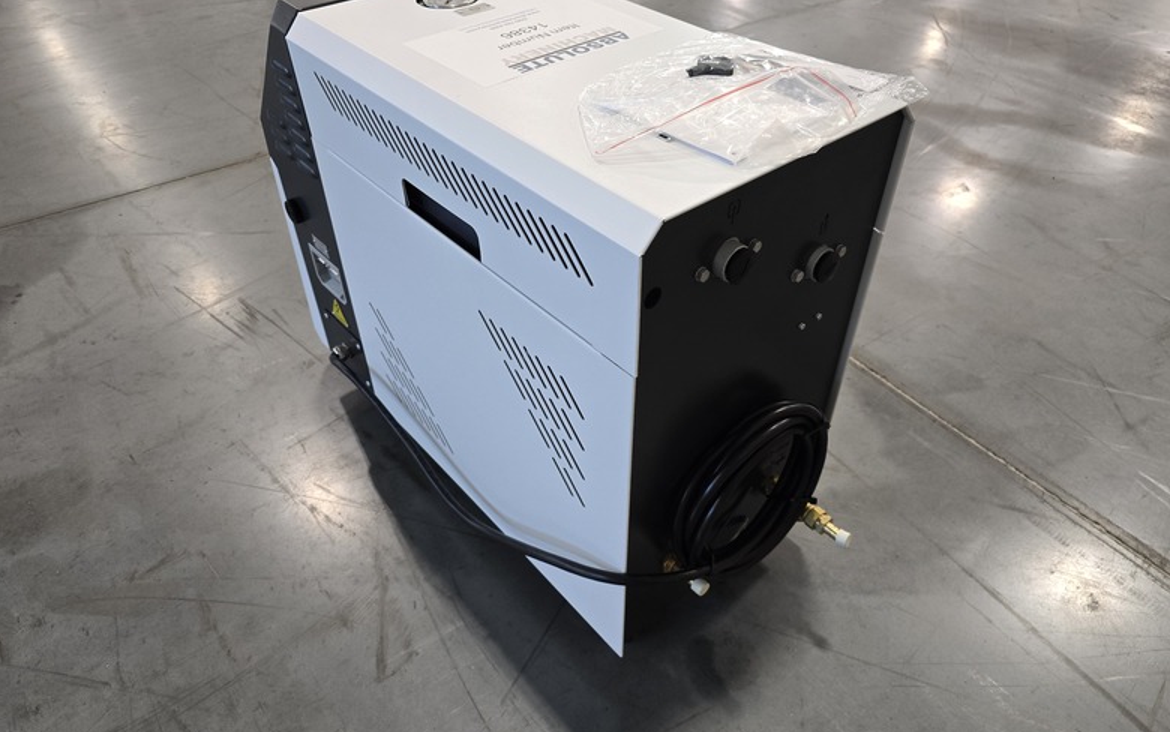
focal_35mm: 25
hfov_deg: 72.5
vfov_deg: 49.3
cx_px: 594
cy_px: 387
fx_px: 797
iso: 250
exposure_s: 1/120
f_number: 1.7
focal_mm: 6.3
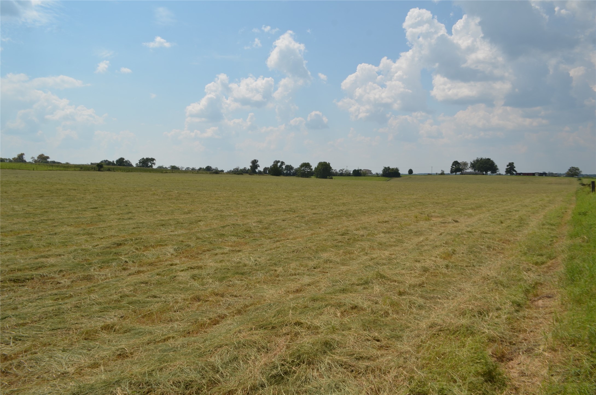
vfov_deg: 47.7
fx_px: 446
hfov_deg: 67.5
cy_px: 198
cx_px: 298
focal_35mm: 27
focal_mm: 18
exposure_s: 1/320
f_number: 9
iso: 100
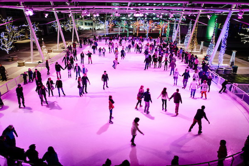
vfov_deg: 53.2
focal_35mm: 24
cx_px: 124
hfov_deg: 73.7
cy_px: 83
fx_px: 166
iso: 3200
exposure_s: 1/50
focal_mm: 24
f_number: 2.8
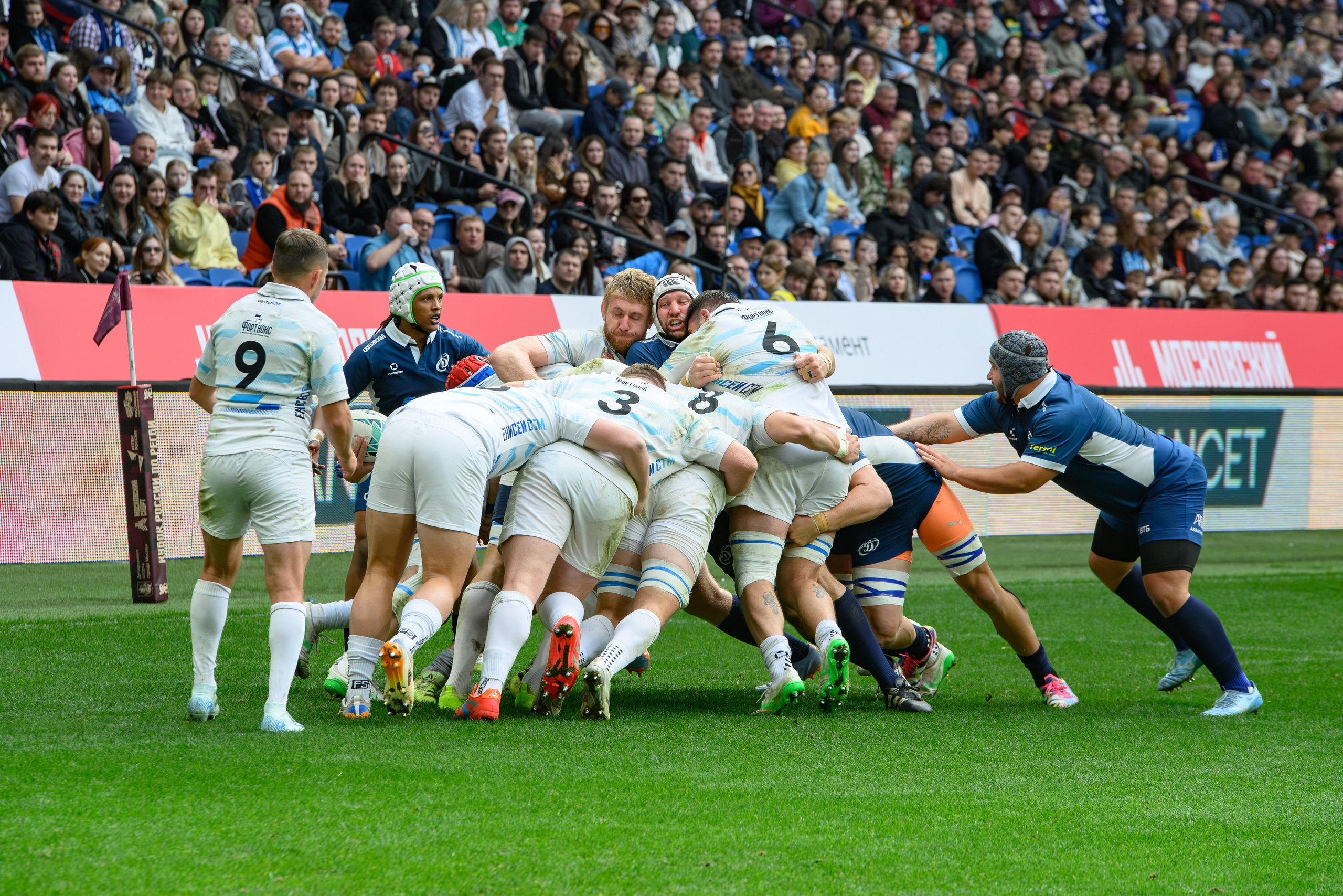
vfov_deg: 5.9
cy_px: 398
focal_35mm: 232
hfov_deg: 8.9
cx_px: 649
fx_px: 8644
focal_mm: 200
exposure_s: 1/2000
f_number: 7.1
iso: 3200
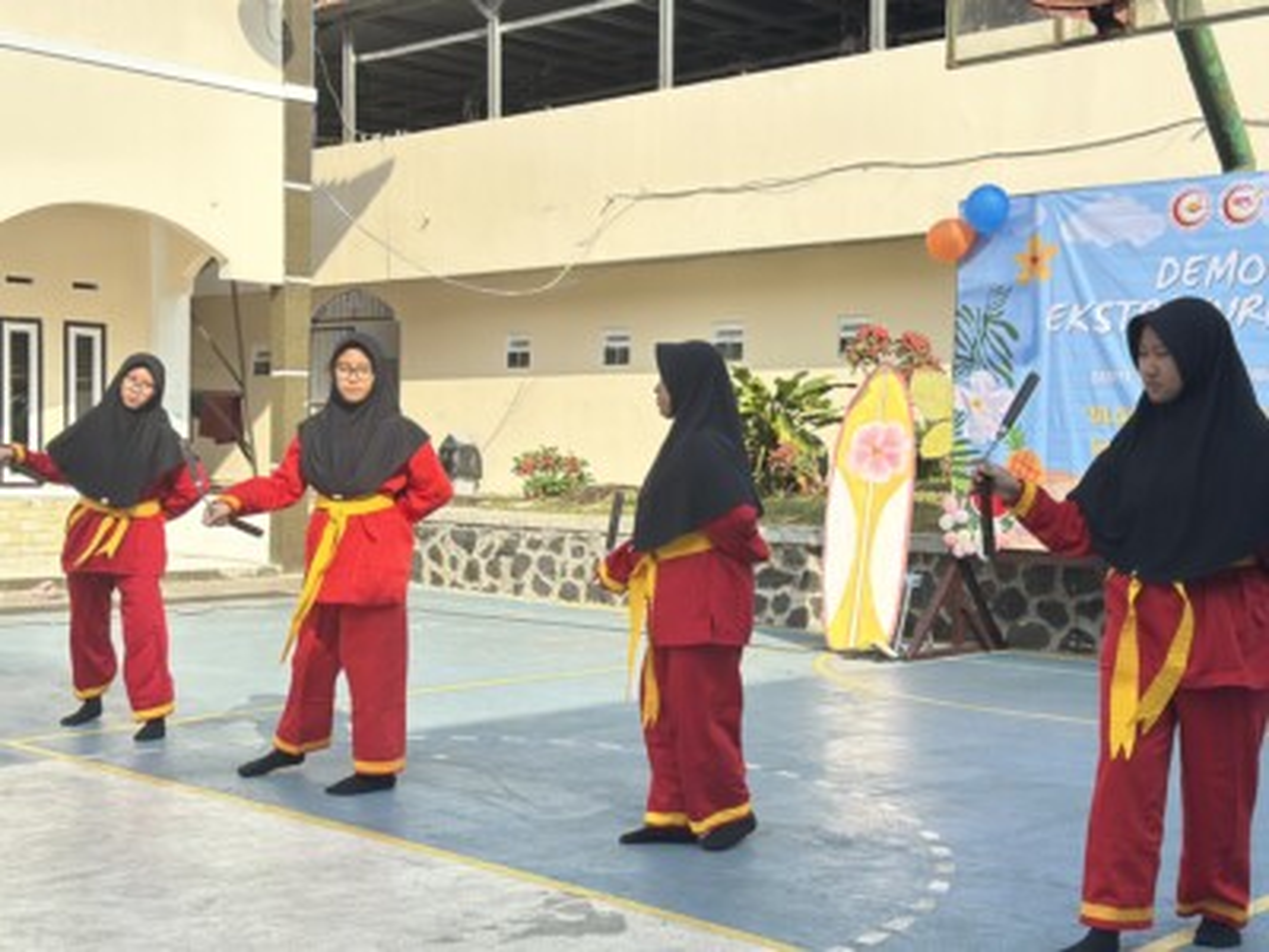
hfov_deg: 39.7
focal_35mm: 48
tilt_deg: -0.4
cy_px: 476
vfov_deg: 30.3
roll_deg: -0.3
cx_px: 634
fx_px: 1760
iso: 80
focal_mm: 6.86
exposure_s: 1/3155
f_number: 1.78
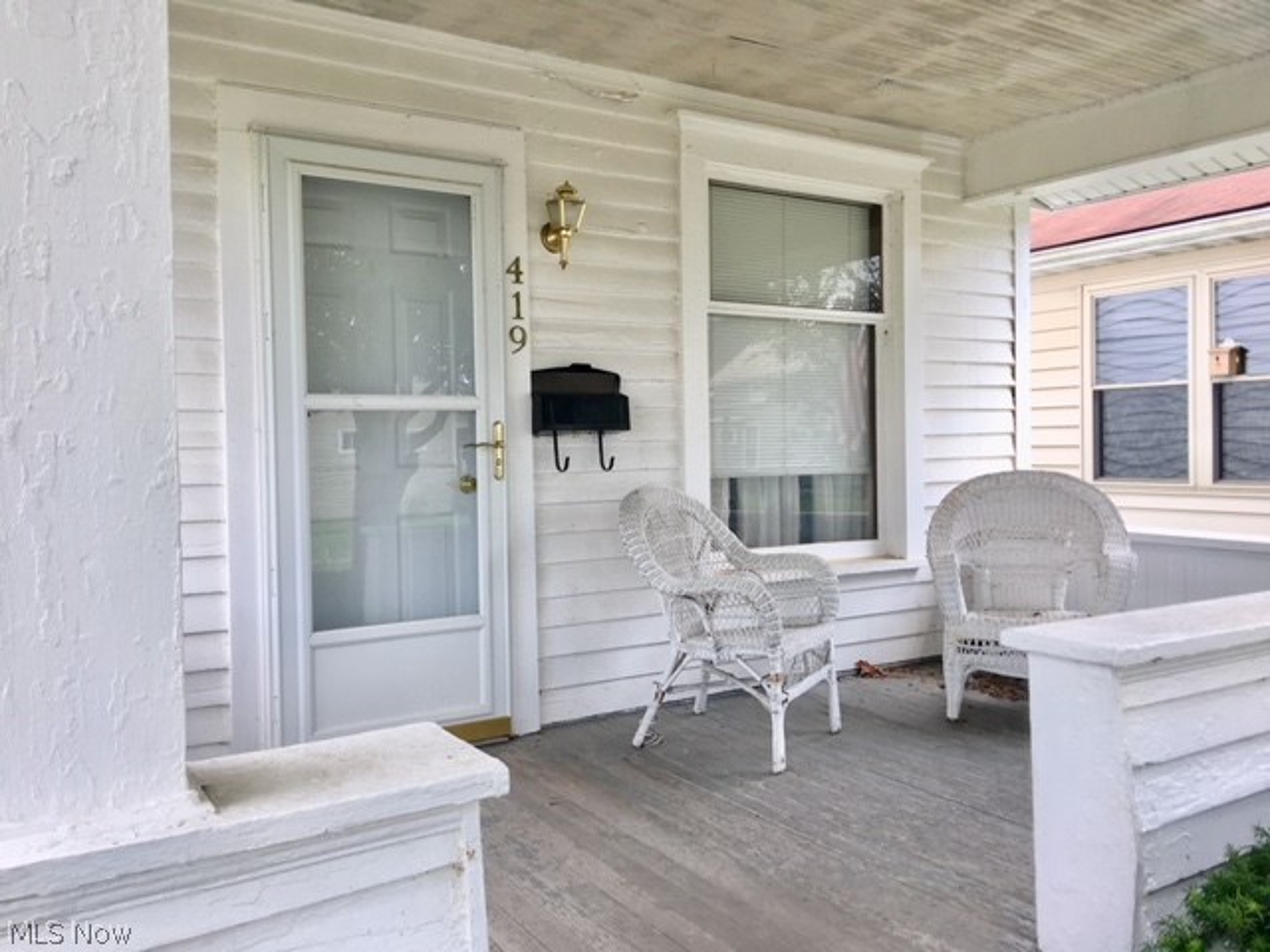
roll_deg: +1.5
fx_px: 1064
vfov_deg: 48.2
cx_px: 635
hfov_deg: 61.7
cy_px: 476
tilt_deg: +0.2
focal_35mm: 29
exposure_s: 1/292
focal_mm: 4.15
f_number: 2.2
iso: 25
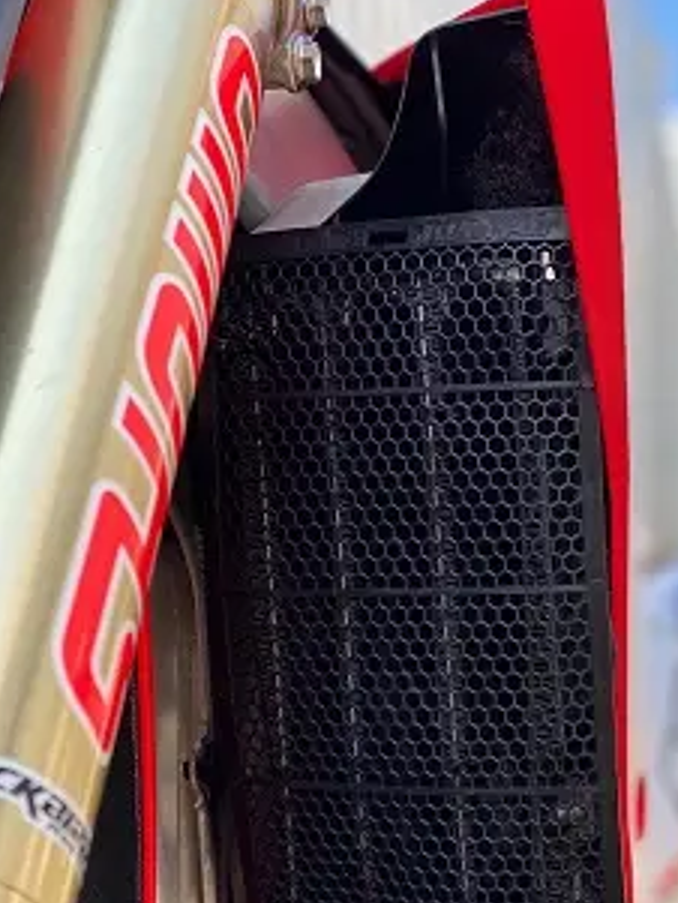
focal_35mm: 69
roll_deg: +1.4
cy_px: 585
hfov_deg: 21.3
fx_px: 1801
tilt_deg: +7.5
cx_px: 420
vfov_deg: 28.0
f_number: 2
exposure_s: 1/178
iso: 20
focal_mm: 6
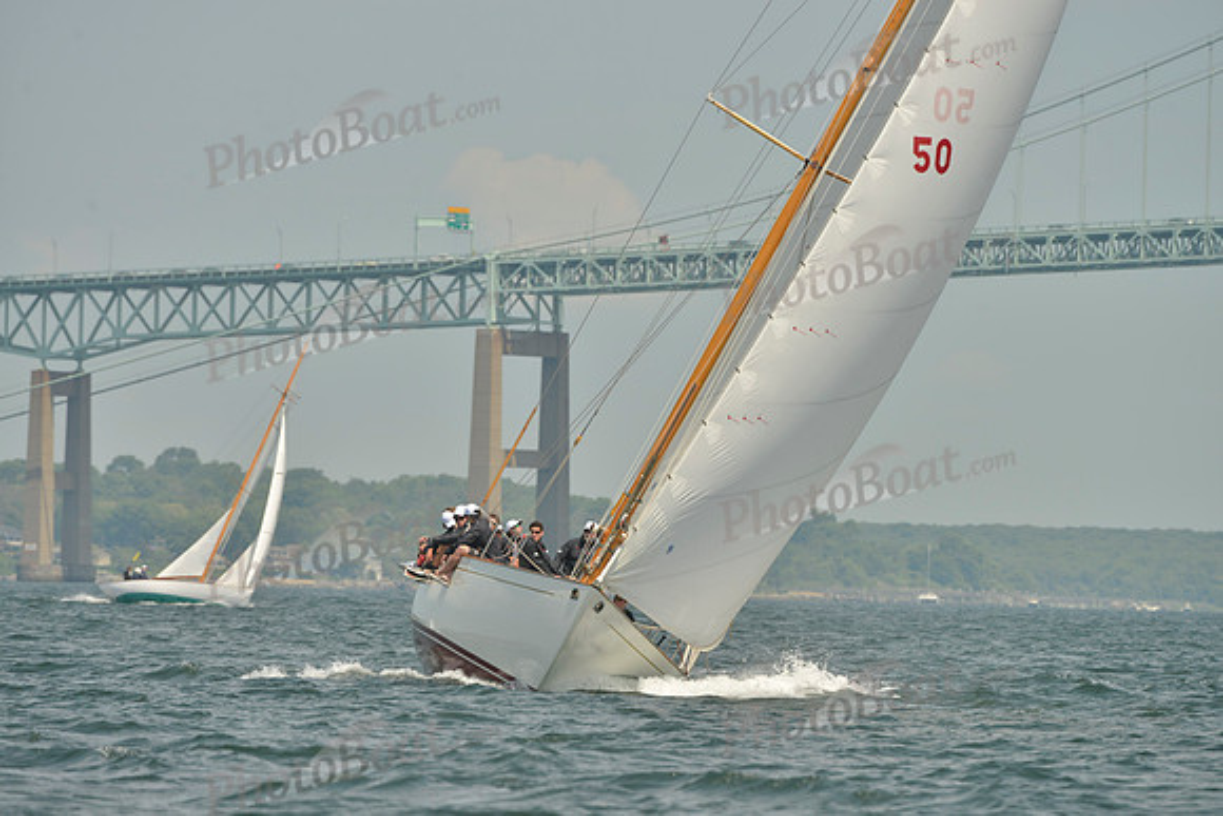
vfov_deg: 3.4
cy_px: 408
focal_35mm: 400
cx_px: 612
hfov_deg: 5.2
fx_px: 13591
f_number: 9
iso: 280
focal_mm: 400
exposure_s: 1/1000
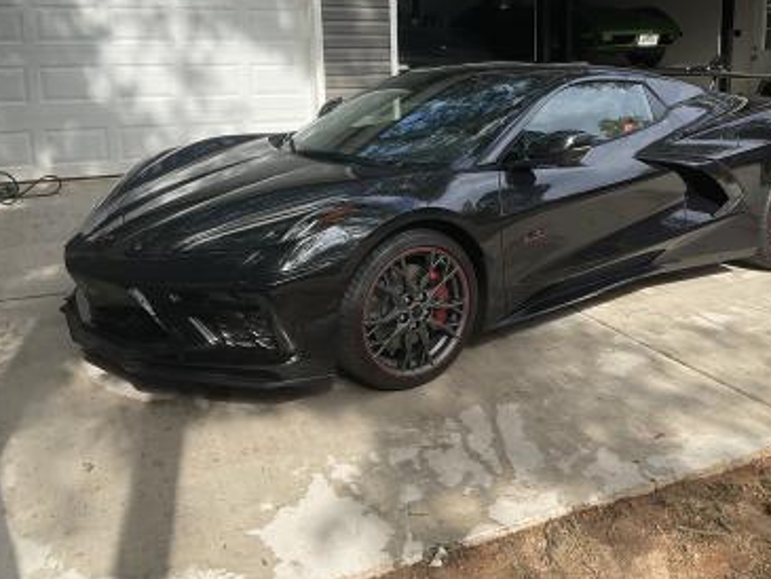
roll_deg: +0.6
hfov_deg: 46.5
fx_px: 891
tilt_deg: -11.6
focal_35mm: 40
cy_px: 207
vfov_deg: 35.7
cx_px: 471
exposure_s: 1/792
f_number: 1.8
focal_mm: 3
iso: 16
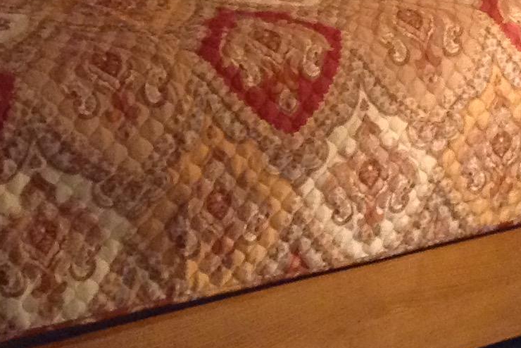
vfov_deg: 11.2
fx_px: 1737
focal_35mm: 120
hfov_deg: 17.0
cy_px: -81
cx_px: 335
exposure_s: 1/15
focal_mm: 3.3
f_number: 2.4
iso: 320
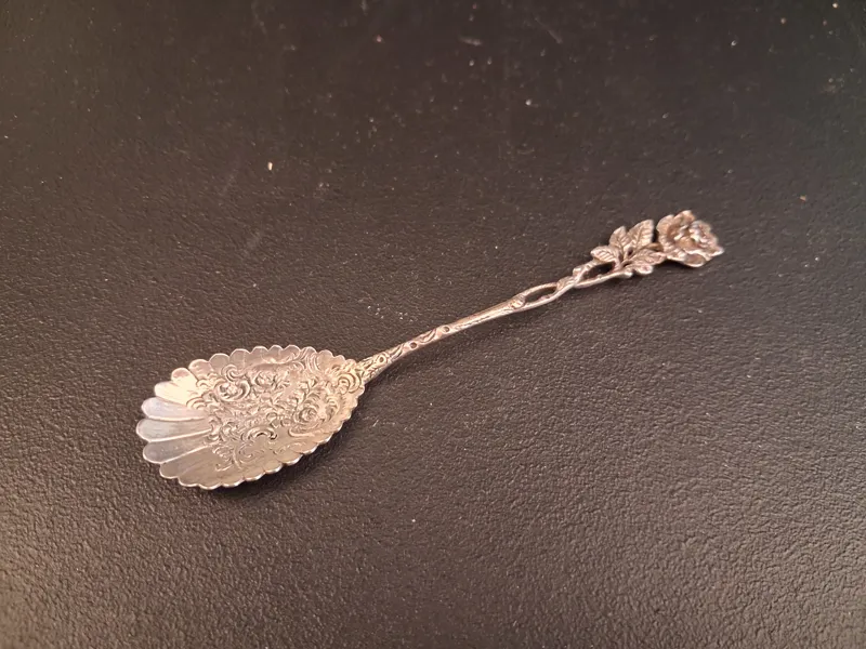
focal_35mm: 27
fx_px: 675
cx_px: 433
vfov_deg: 51.4
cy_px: 324
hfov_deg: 65.3
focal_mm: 4
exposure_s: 1/33
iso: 400
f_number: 1.8
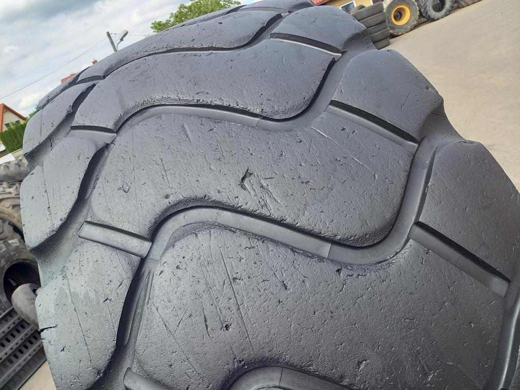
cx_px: 260
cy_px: 195
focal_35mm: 25
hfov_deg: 69.4
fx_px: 376
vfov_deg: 54.9
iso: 50
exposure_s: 1/373
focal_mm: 4.65
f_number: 1.8
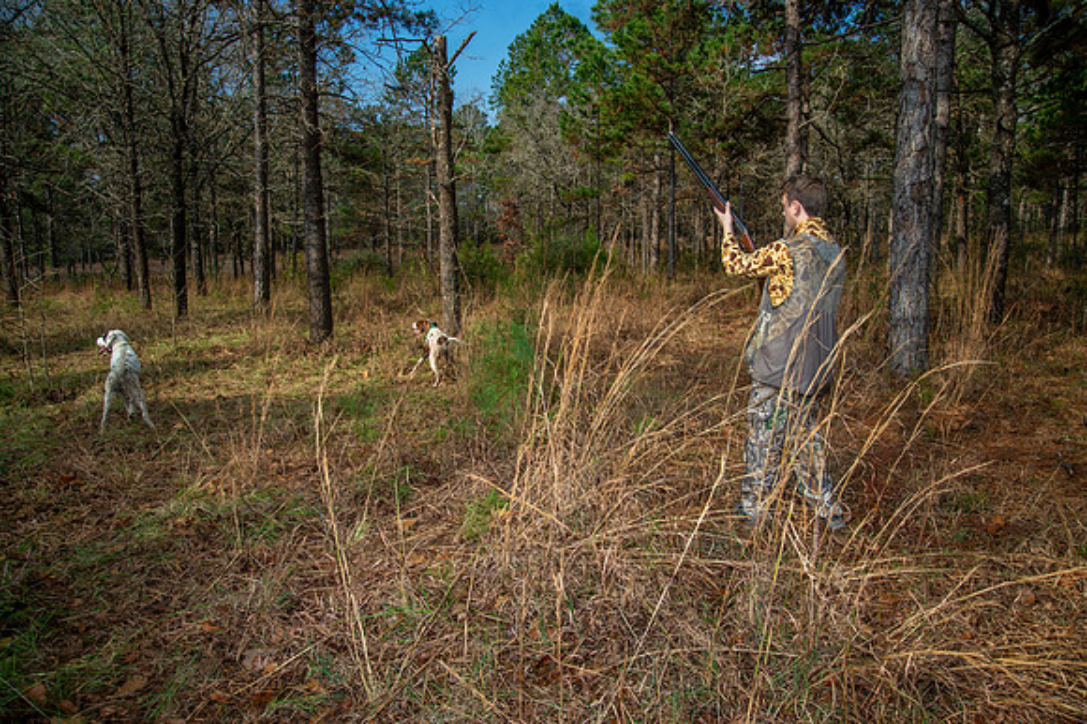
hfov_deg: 73.8
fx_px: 724
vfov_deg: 53.1
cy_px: 362
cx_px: 544
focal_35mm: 24
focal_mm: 24
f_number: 9
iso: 250
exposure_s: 1/250
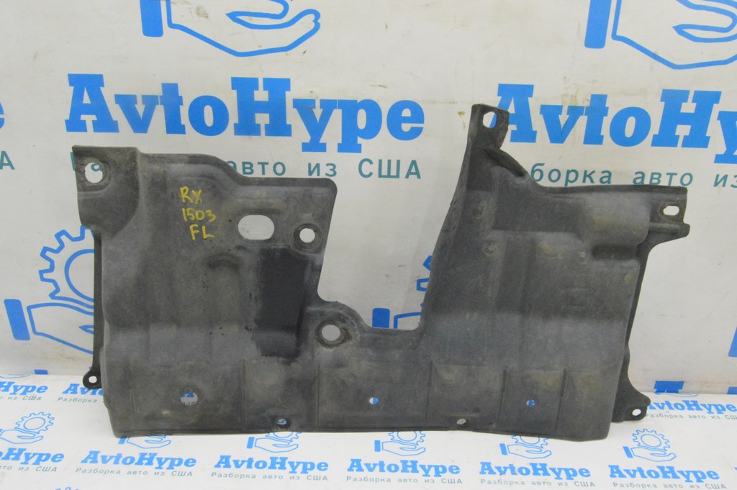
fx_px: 706
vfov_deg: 38.3
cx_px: 368
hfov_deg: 55.1
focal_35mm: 34
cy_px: 245
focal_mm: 23
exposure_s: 1/15
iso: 6400
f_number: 20
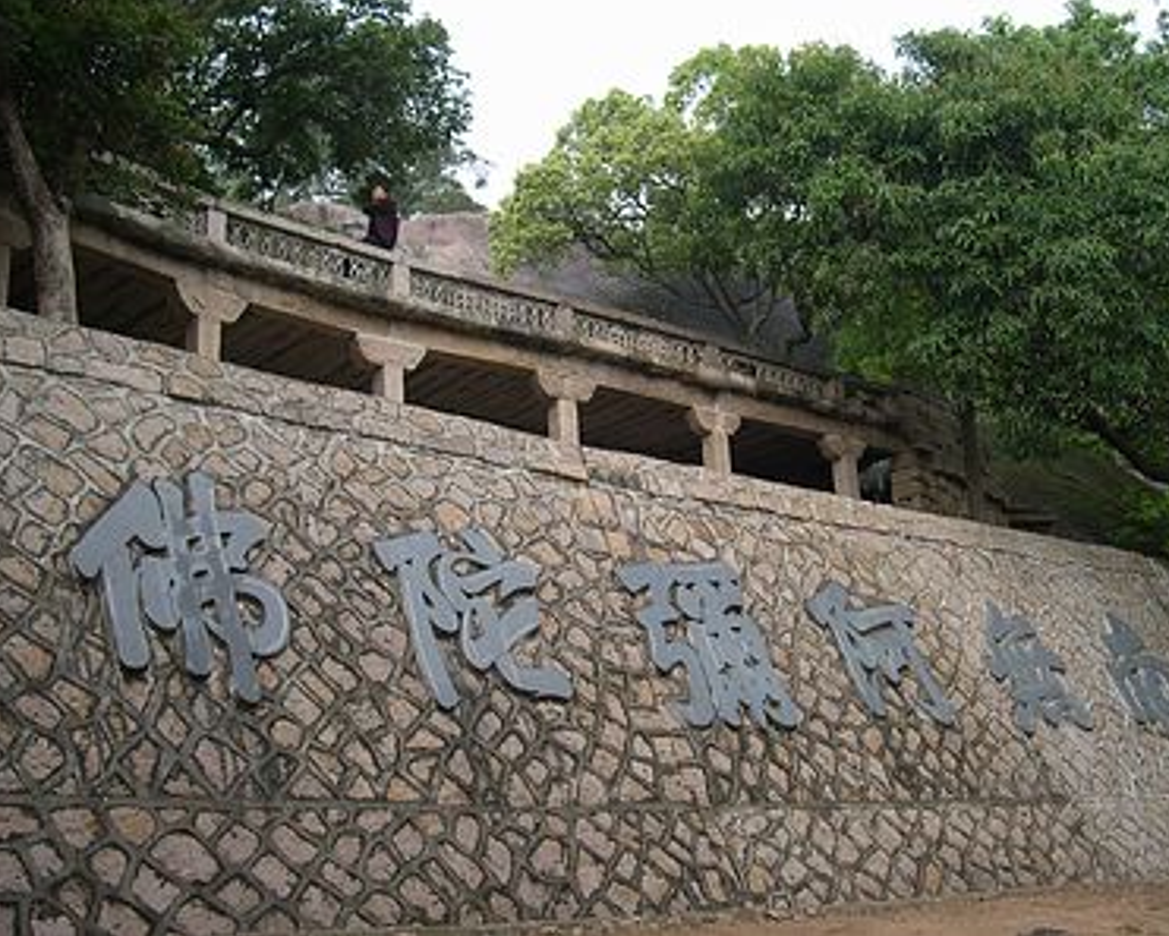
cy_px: 466
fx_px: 1384
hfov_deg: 45.8
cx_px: 614
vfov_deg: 37.4
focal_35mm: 40
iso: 100
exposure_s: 1/187
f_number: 2.8
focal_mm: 8
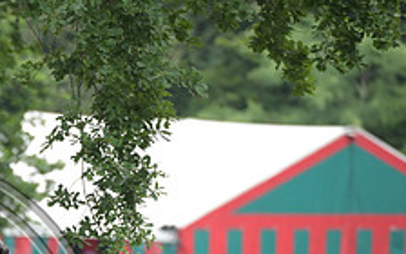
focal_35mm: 1054
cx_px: -109
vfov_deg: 1.2
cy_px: 318
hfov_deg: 2.0
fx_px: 11662
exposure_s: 1/1600
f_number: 5.6
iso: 1800
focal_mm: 400
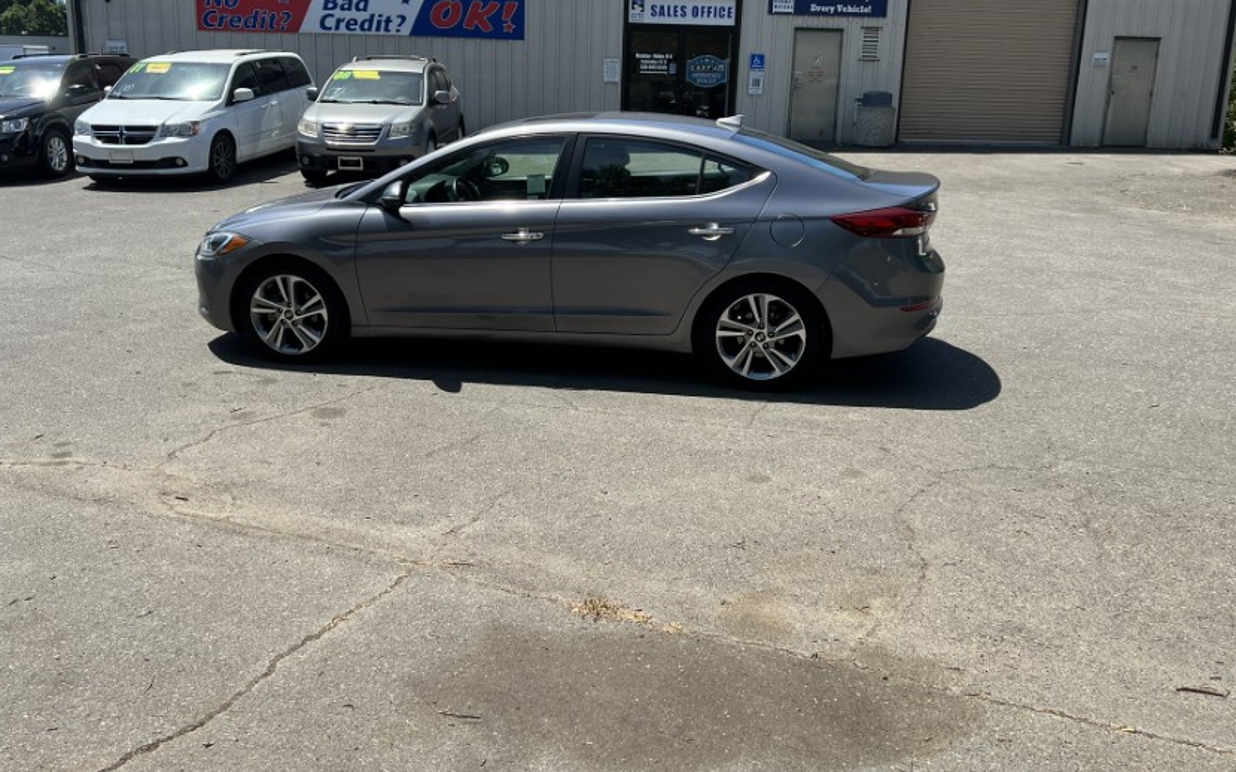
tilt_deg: -14.5
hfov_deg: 61.2
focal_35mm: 31
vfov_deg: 40.4
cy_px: 319
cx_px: 584
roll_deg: -2.0
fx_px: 1044
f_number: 1.5
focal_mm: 5.7
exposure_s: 1/3257
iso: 50
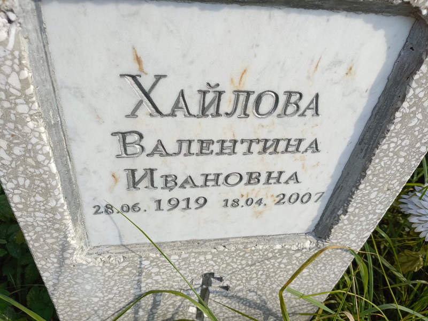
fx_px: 309
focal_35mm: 25
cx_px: 214
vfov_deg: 54.9
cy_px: 160
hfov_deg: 69.4
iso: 112
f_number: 1.69
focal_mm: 4.76
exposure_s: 1/867
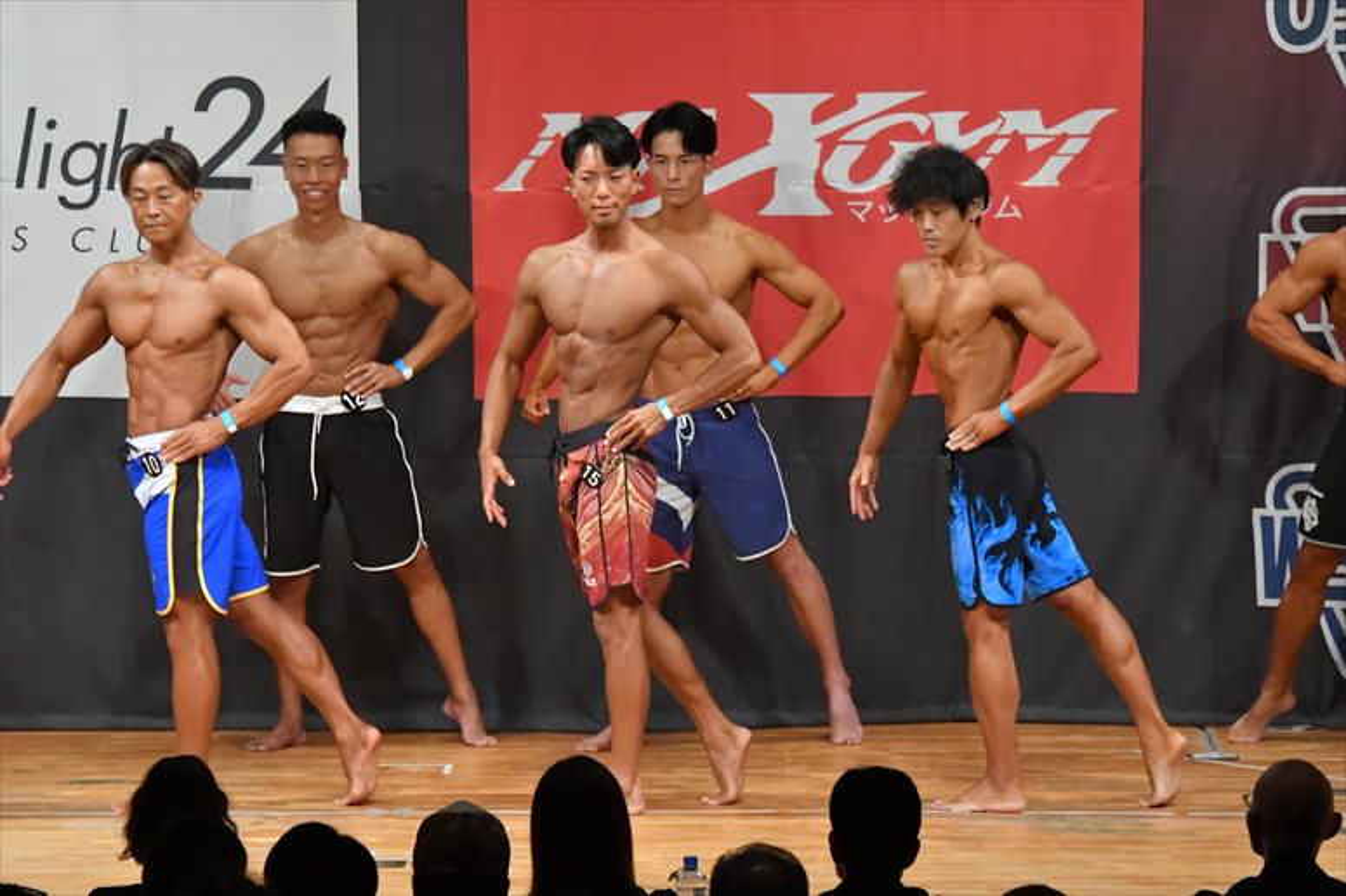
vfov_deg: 5.7
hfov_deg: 8.6
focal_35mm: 240
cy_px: 448
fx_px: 8969
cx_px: 673
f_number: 5.6
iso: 9000
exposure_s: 1/400
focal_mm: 160
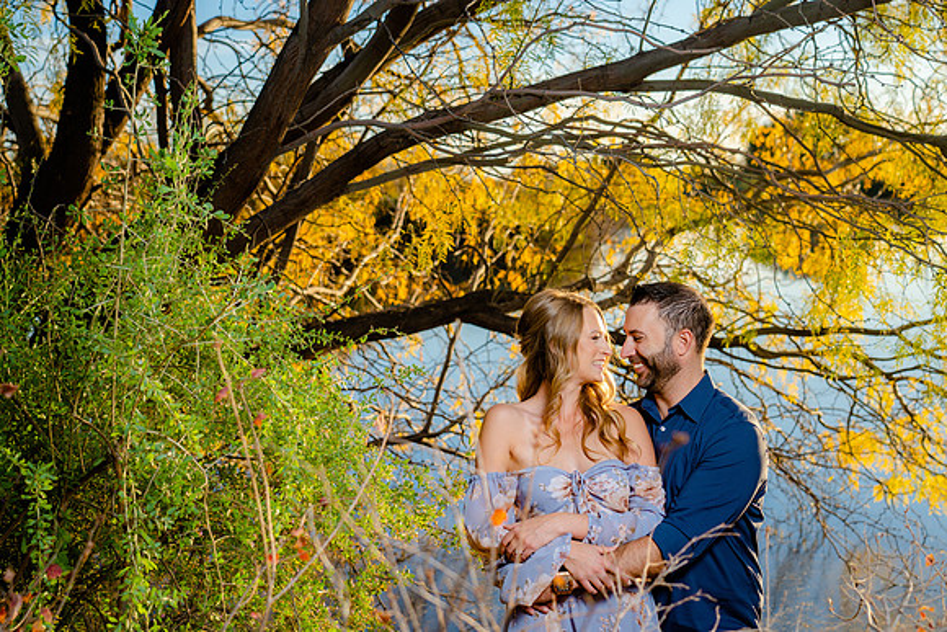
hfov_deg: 40.3
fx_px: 1289
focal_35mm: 49
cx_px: 474
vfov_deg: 27.5
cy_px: 316
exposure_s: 1/250
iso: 50
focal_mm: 49
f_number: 4
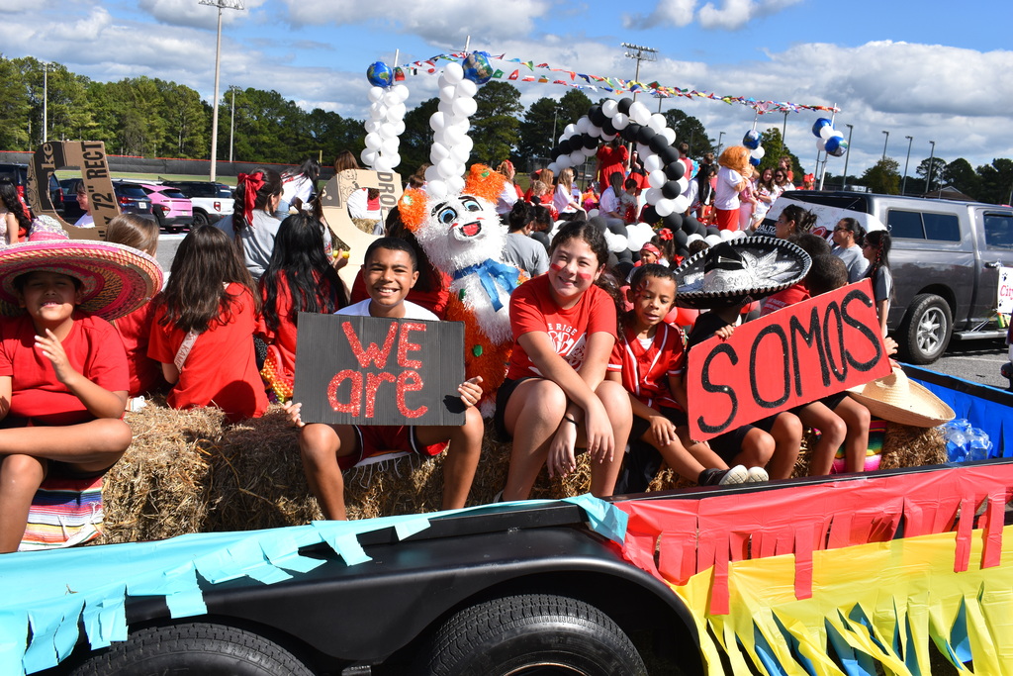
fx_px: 844
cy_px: 338
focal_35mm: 30
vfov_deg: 43.6
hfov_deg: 61.9
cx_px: 506
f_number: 11
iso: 200
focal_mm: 20
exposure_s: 1/500
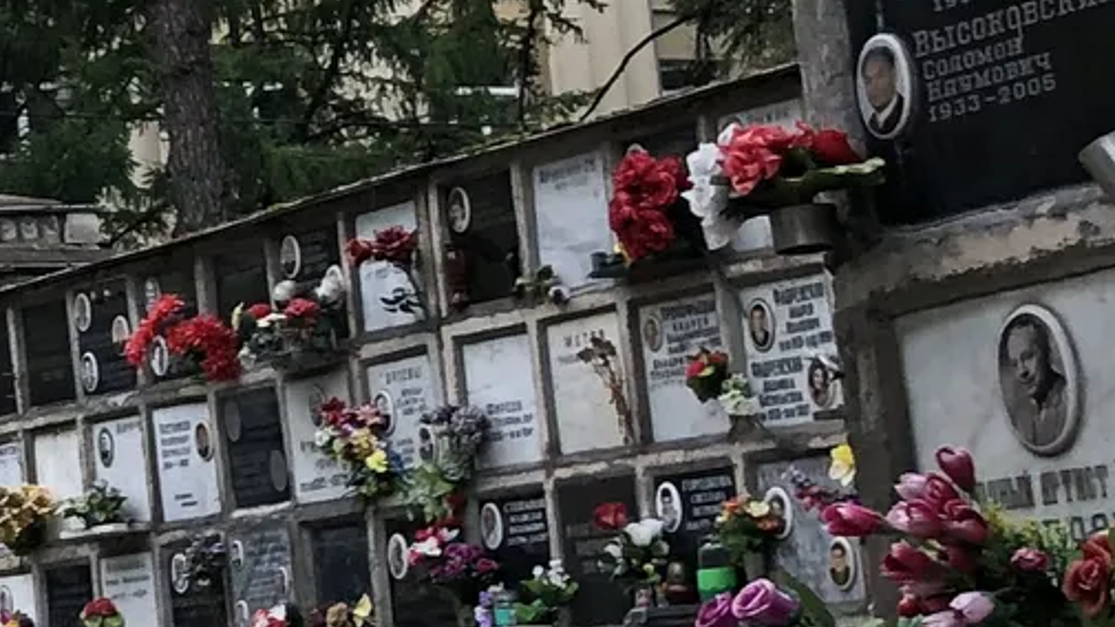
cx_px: -1312
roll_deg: +1.5
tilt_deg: +9.5
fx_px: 4287
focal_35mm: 145
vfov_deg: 8.3
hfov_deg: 12.5
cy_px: 124
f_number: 1.8
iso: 20
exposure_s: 1/120
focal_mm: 4
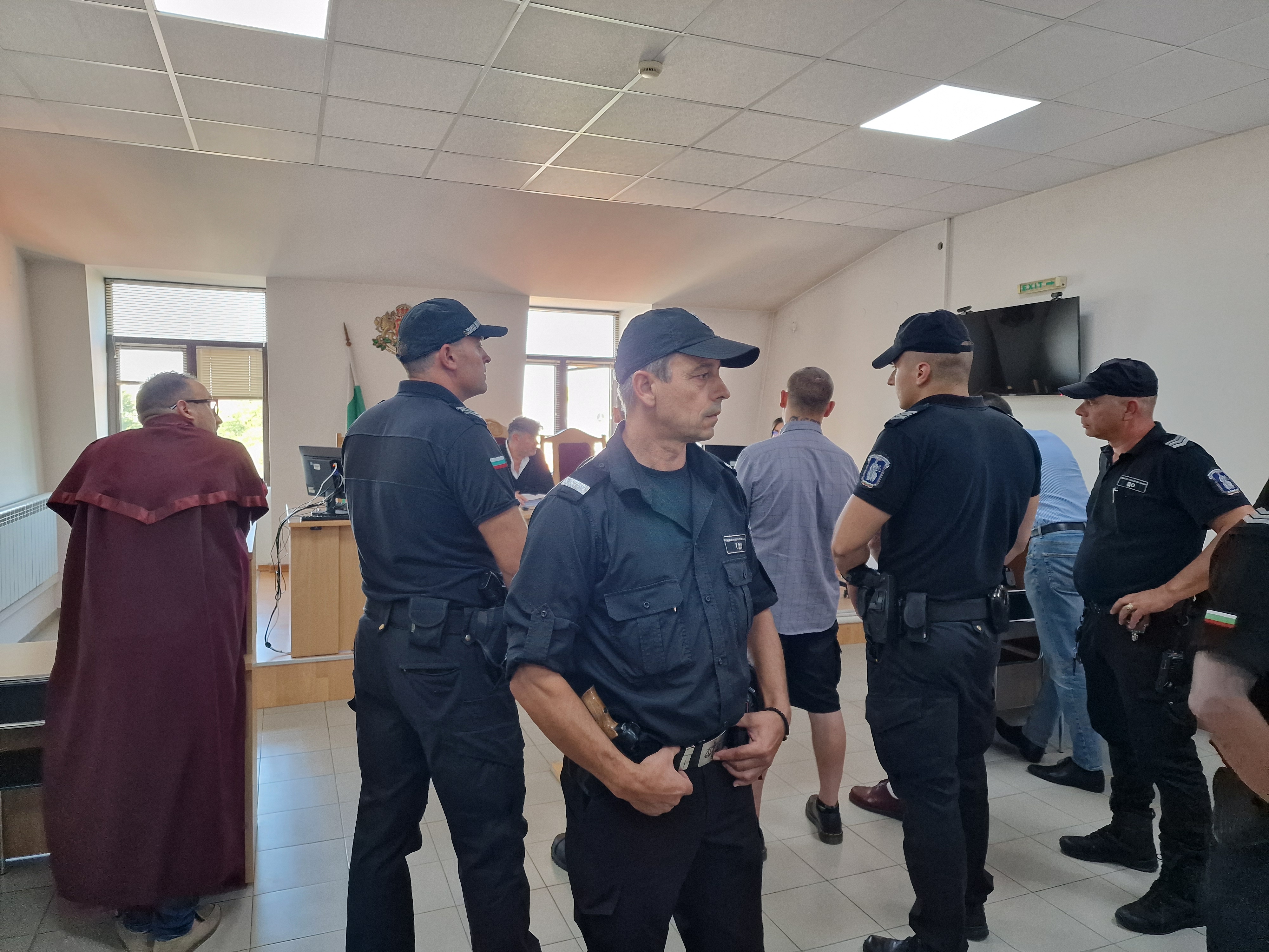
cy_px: 476
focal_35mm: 23
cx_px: 634
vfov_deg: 58.9
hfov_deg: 73.9
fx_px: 843
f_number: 1.8
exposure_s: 1/100
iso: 400
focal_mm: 6.4
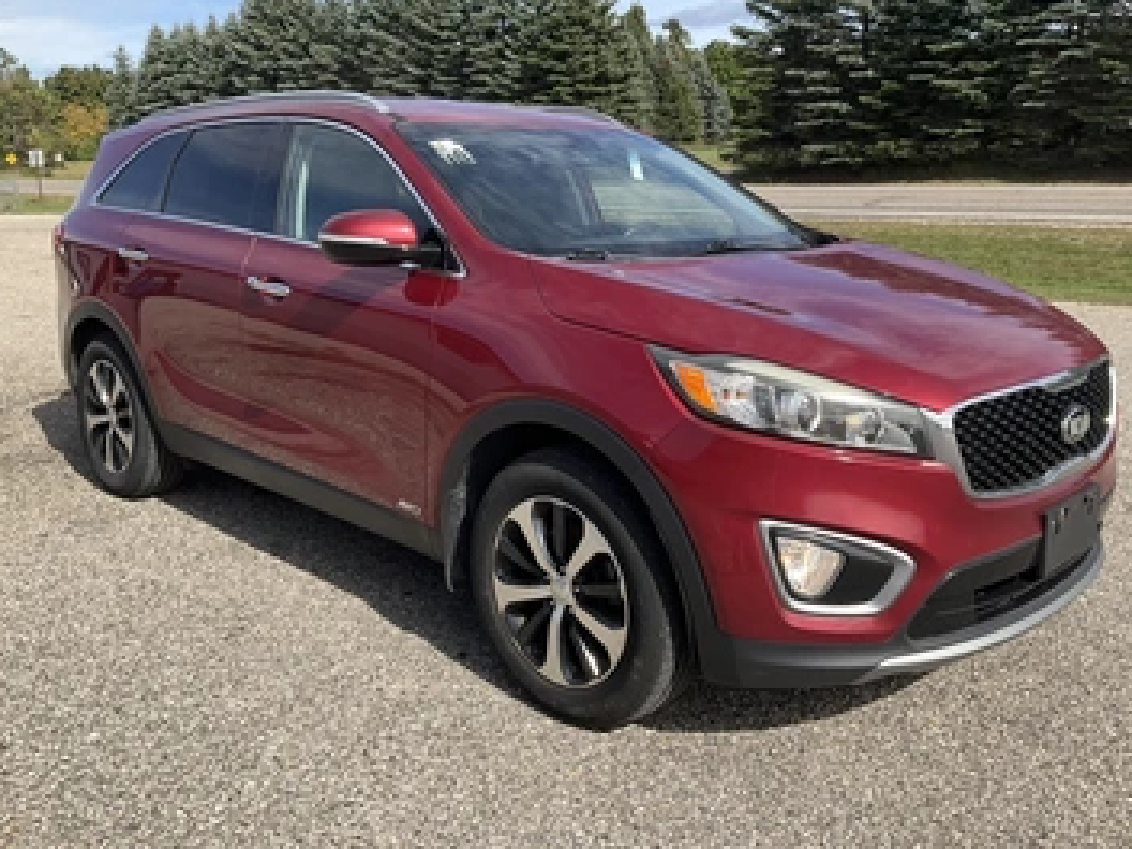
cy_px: 386
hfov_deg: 55.3
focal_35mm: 33
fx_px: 1079
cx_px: 595
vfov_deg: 42.9
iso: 25
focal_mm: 3
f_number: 1.8
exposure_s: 1/1412
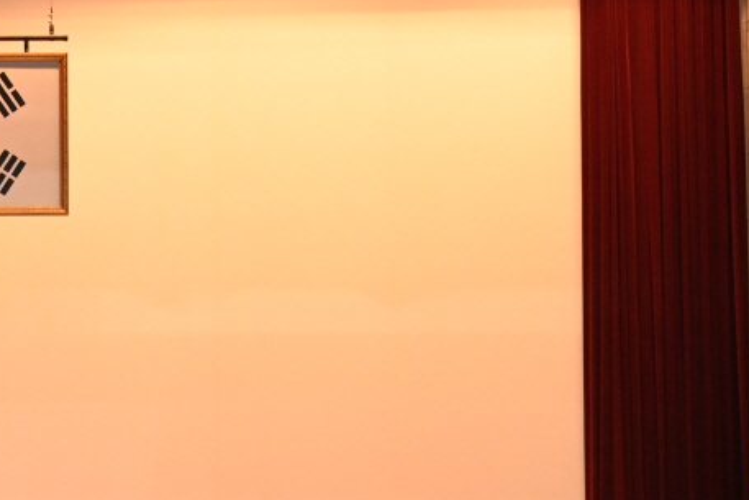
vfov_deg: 10.3
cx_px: -77
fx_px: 2768
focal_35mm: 133
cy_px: 474
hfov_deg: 15.0
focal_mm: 38
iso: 2000
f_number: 5.6
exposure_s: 1/125
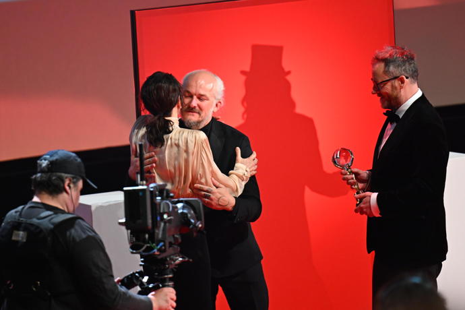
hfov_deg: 6.9
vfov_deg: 4.6
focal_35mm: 300
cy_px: 155
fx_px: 3875
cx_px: 232
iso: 1600
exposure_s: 1/160
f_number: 2.8
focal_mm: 200
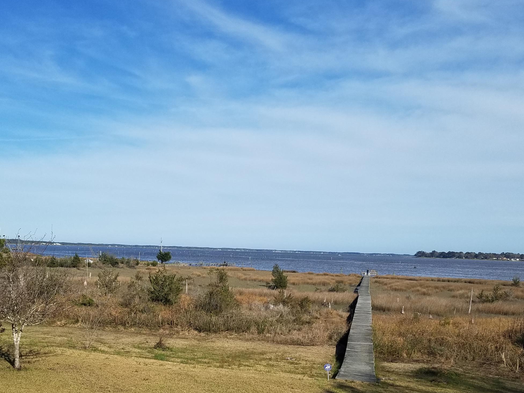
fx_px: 606
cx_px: 218
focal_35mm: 40
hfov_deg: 46.6
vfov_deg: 35.6
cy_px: 261
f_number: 1.7
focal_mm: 4.2
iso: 50
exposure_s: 1/4208
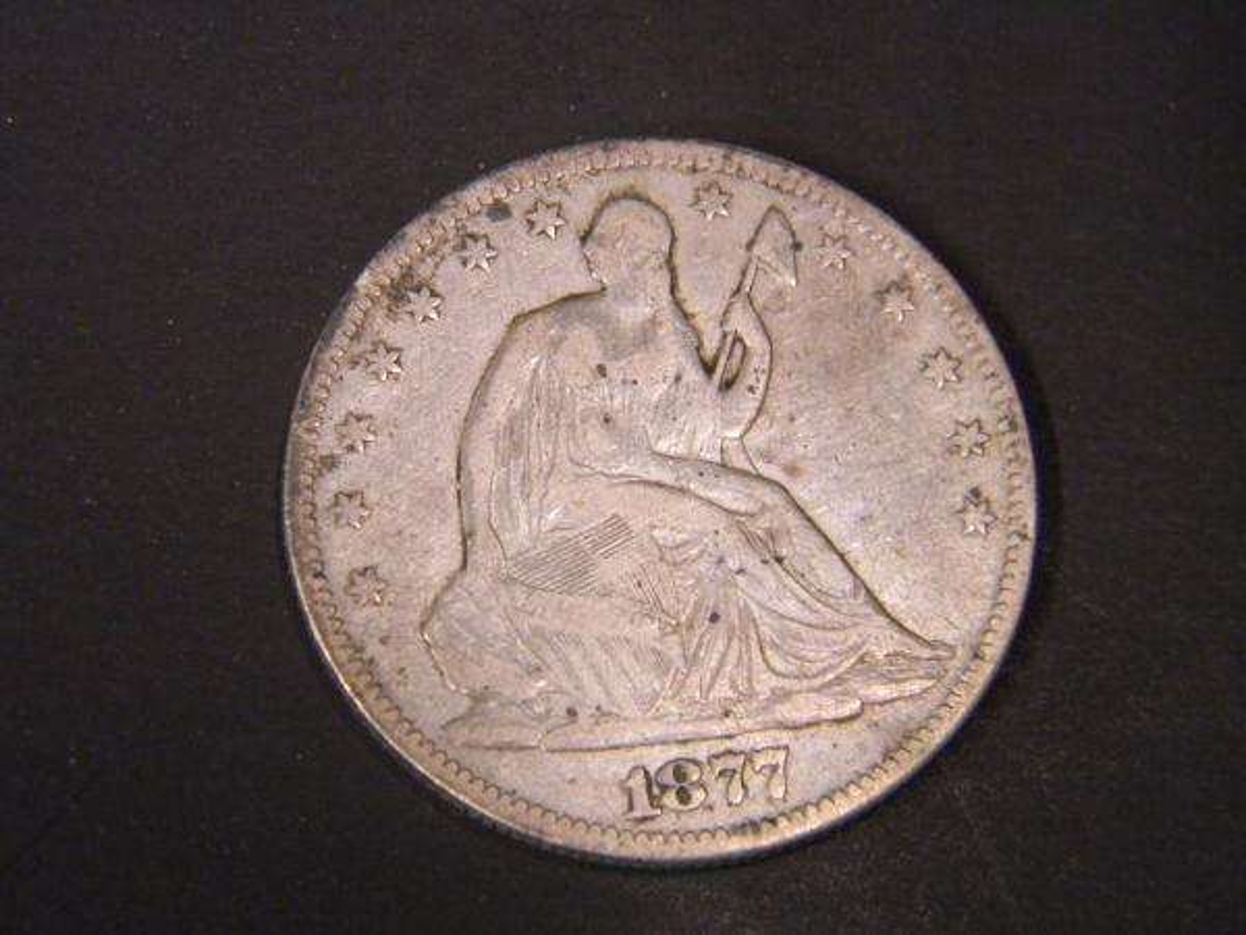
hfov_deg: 23.6
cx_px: 623
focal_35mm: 83
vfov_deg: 17.8
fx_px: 2988
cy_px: 468
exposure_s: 1/11.3
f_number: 4.5
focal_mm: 15.1
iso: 400
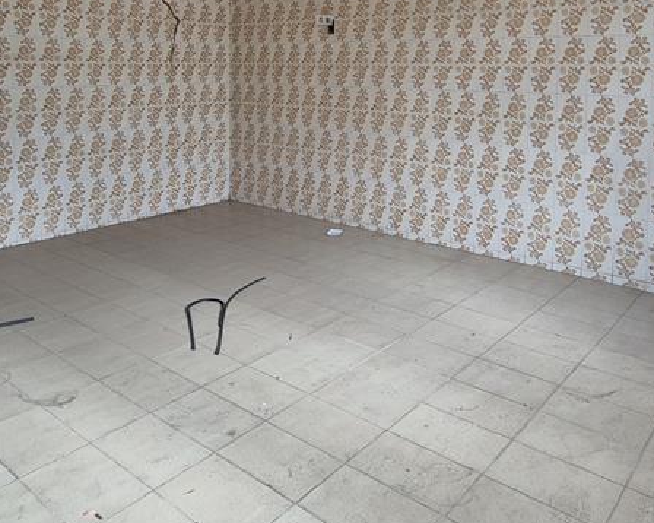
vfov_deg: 47.1
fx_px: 561
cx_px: 321
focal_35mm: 29
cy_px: 99
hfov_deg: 60.5
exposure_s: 1/60
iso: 320
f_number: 2.2
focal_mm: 2.2
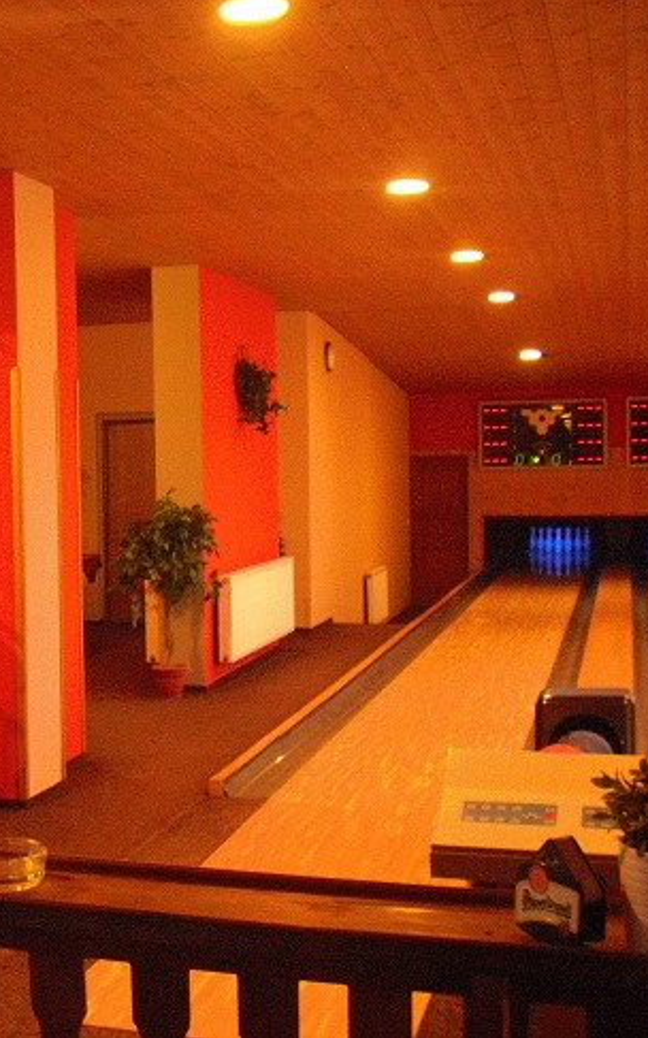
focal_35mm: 54
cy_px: 518
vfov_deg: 37.5
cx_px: -27
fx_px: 1527
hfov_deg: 22.8
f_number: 2.8
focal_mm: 6.2
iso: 800
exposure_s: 1/10
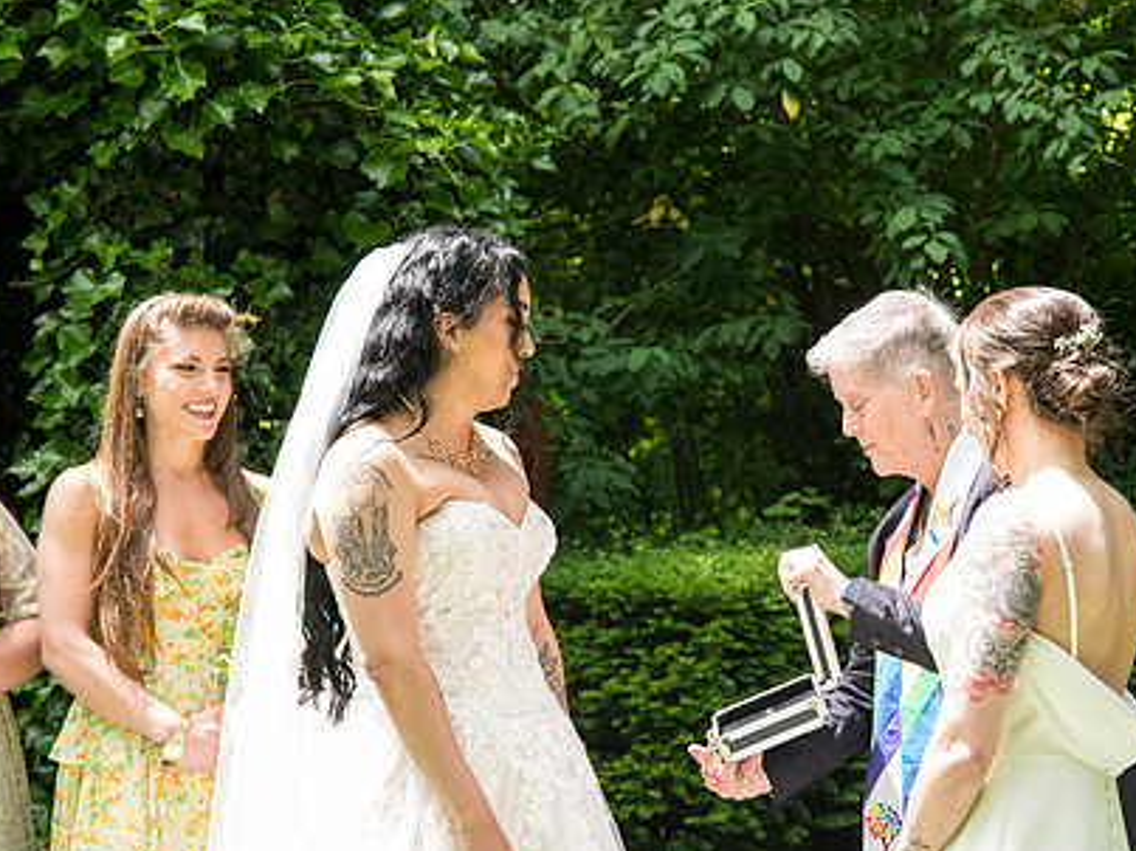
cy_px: 489
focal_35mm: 97
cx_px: 727
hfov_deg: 20.2
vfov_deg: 15.2
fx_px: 3182
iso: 500
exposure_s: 1/400
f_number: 5
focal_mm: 70
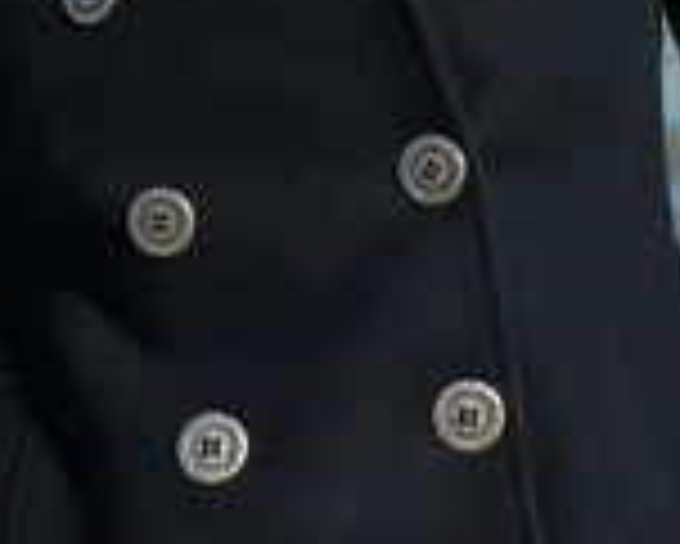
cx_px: 275
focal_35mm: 163
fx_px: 3283
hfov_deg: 11.8
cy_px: -398
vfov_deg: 9.1
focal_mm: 6
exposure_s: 1/500
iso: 80
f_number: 5.6
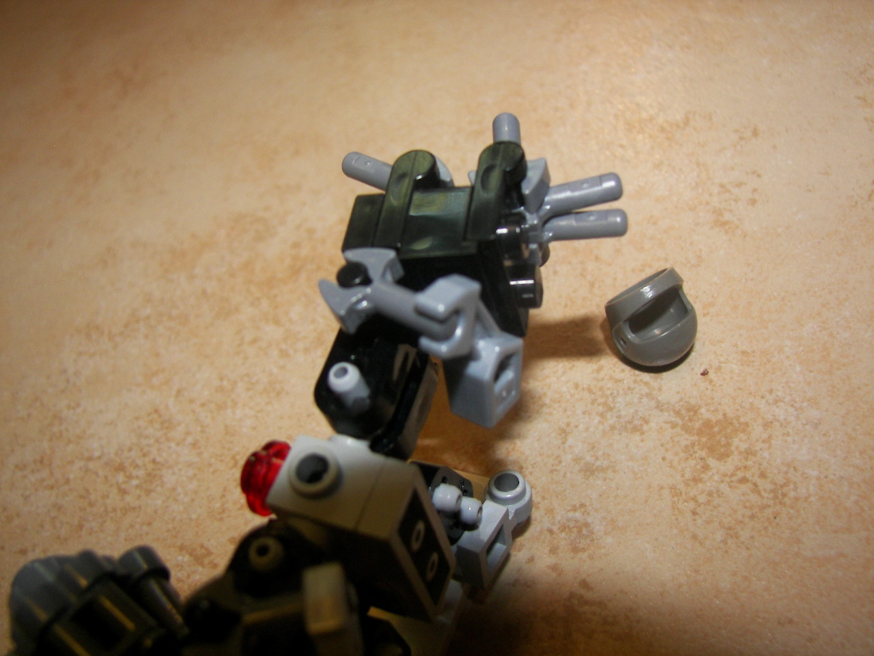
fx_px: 909
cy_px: 328
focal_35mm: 36
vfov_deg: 39.7
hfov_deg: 51.4
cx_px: 437
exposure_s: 1/30
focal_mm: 6
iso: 100
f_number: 2.8
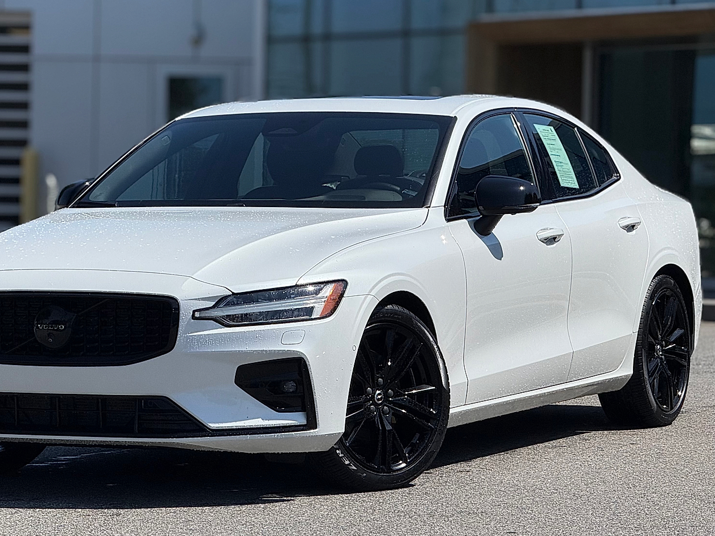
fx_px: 3139
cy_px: 245
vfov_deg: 9.8
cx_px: 296
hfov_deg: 13.0
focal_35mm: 152
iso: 50
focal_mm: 15.66
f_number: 2.8
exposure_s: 1/3344
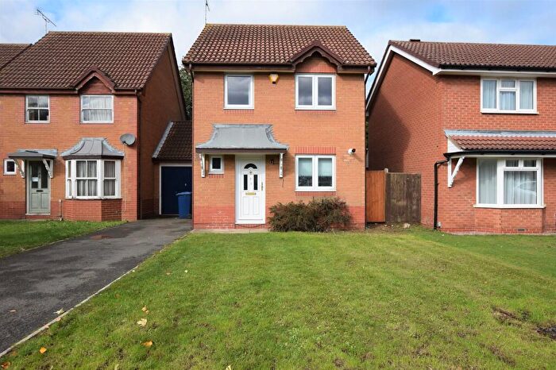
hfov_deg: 81.2
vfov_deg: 59.4
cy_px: 185
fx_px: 324
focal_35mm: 21
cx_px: 278
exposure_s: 1/320
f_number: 9
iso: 200
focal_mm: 14
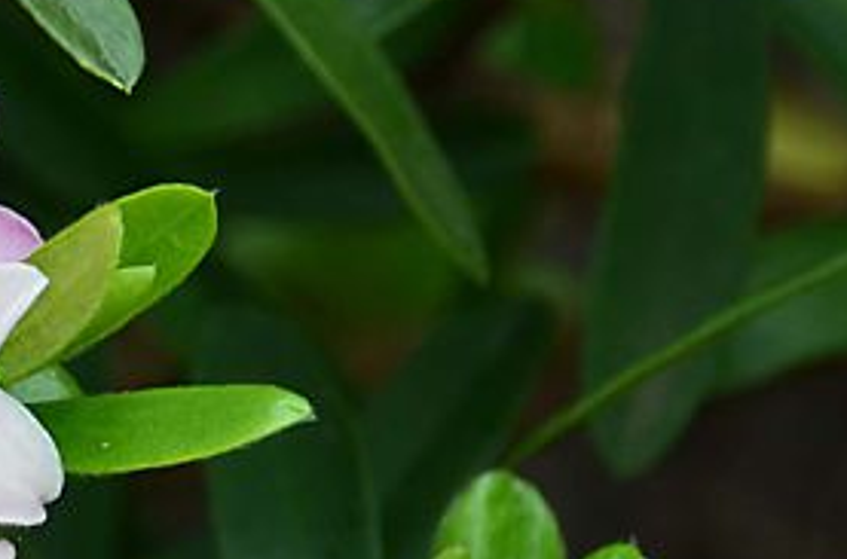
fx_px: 15015
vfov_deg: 2.1
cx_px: -453
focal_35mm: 640
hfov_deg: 3.2
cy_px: -214
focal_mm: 92
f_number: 8
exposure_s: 1/50
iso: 250
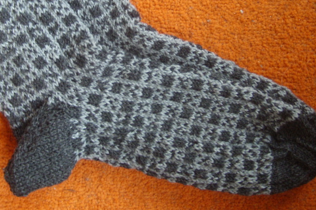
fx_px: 509
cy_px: 33
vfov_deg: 22.9
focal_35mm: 58
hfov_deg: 34.3
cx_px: 117
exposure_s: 1/5
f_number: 2.8
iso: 50
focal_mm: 5.8
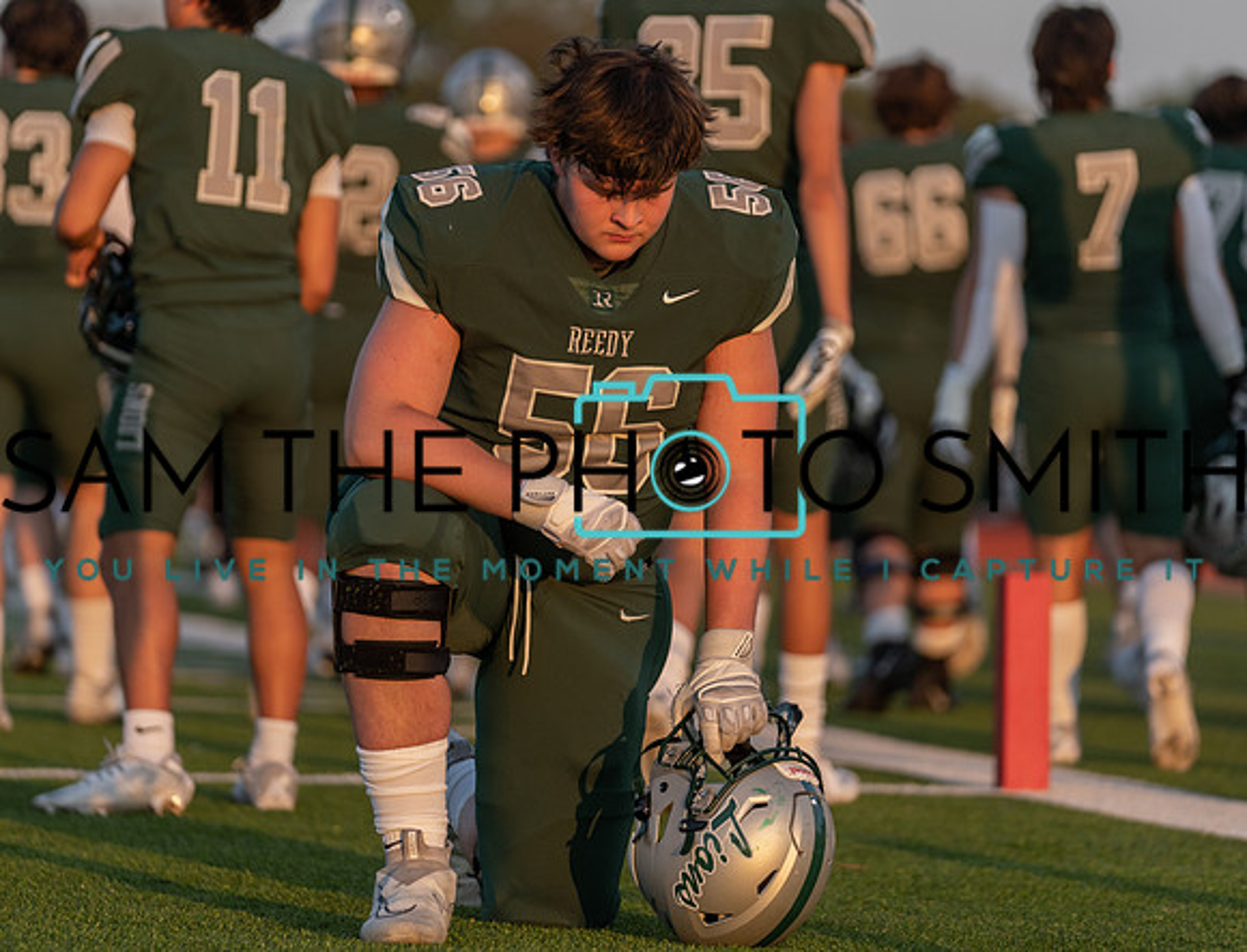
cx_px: 517
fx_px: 8255
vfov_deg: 6.6
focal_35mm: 228
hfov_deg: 8.6
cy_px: 362
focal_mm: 168
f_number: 2.8
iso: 320
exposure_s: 1/1600
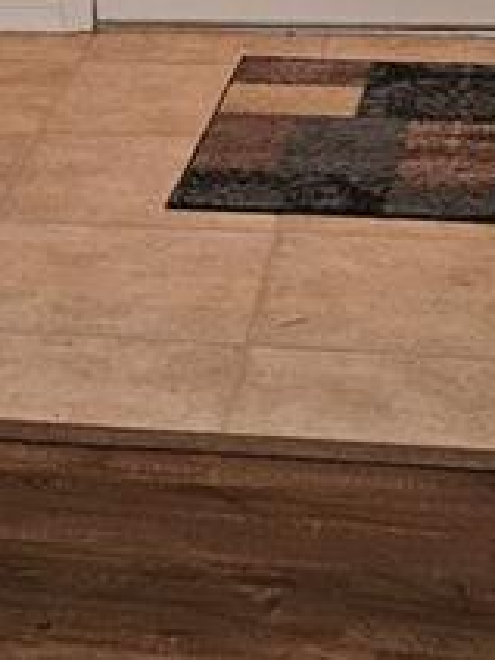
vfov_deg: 14.3
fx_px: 2479
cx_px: -221
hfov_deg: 11.0
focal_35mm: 130
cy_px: -283
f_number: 1.8
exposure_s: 1/120
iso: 500
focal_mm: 5.4
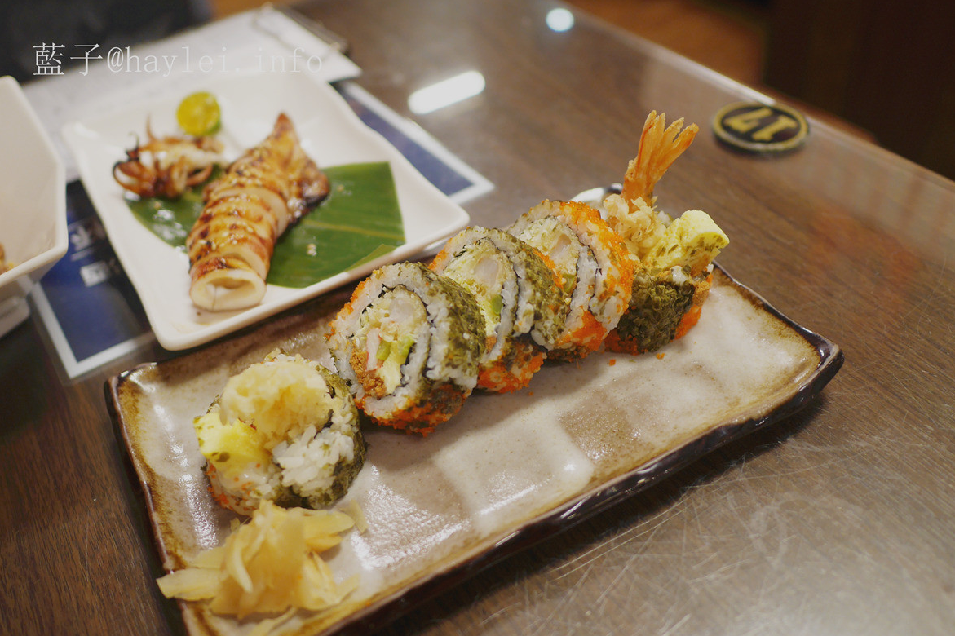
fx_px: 849
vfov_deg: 41.0
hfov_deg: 58.7
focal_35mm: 32
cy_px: 352
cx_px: 482
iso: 320
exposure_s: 1/60
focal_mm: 15
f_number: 1.7
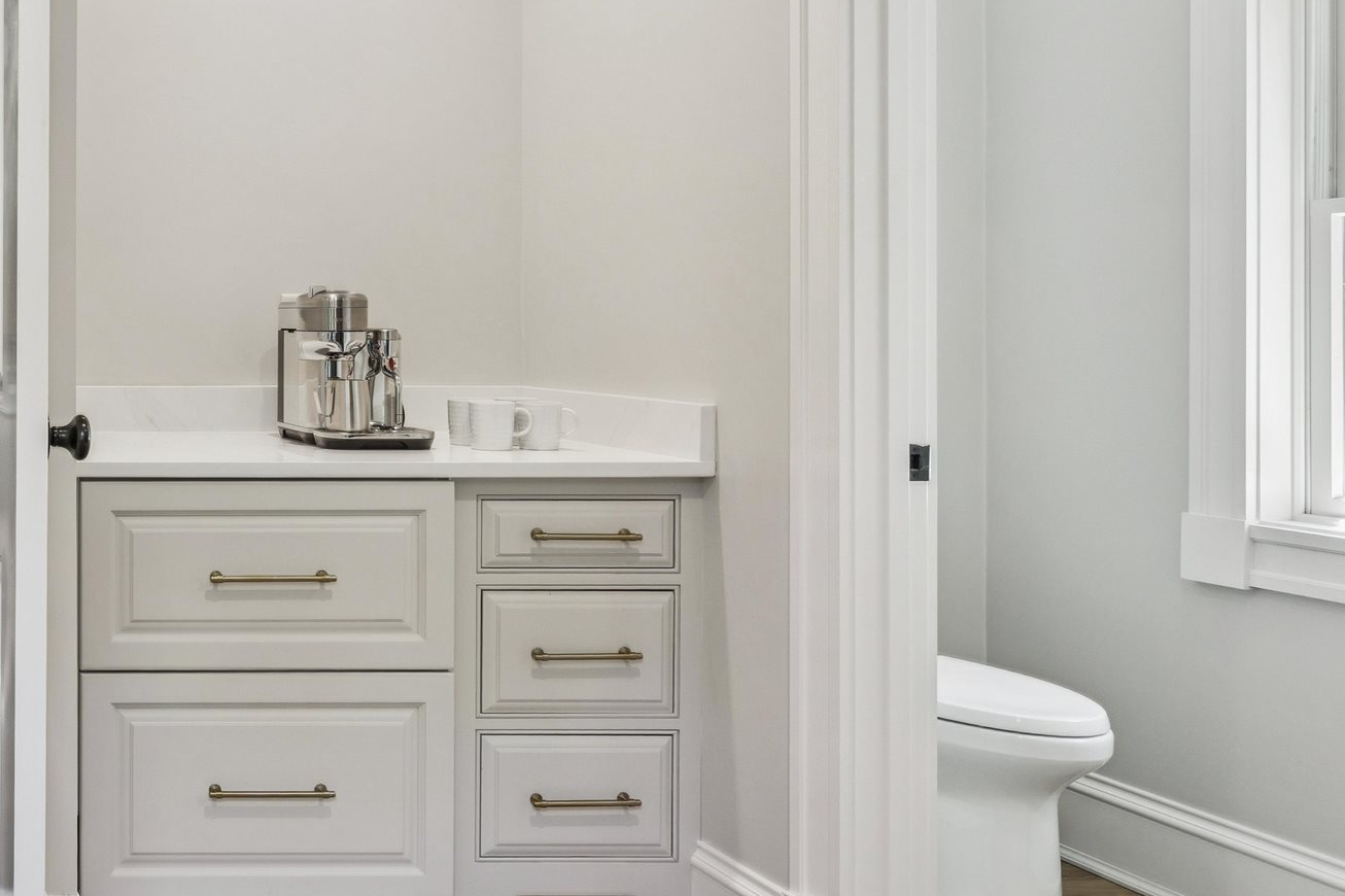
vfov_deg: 33.2
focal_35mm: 40
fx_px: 1494
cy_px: 341
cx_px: -165
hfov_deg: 39.0
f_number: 8
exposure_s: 1/5
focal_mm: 17
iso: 400
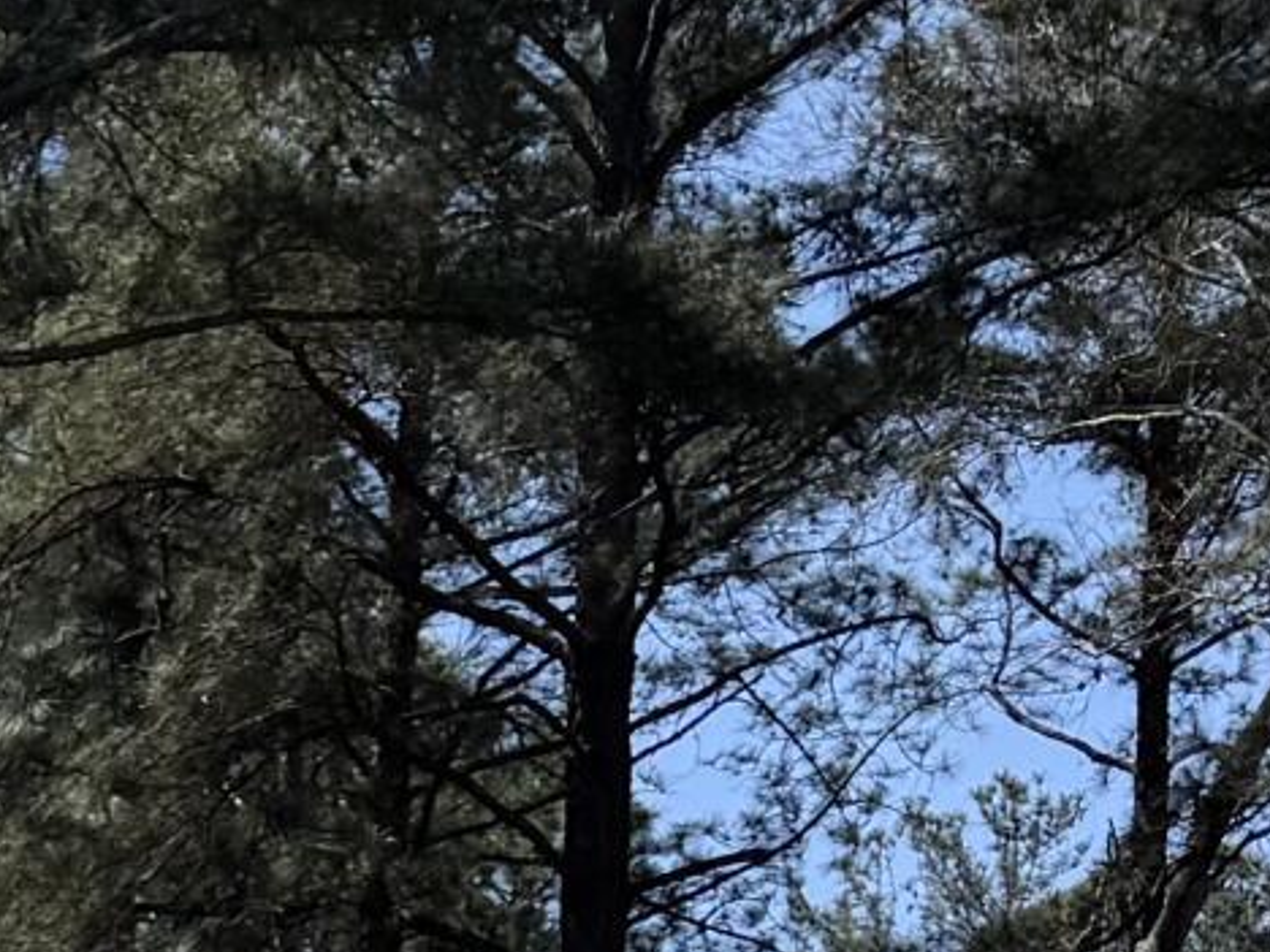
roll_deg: -1.0
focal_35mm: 154
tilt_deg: -6.4
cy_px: 3049
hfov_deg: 11.8
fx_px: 5650
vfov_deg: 8.0
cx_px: -1069
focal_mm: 6.76
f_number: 1.78
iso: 80
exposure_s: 1/6173
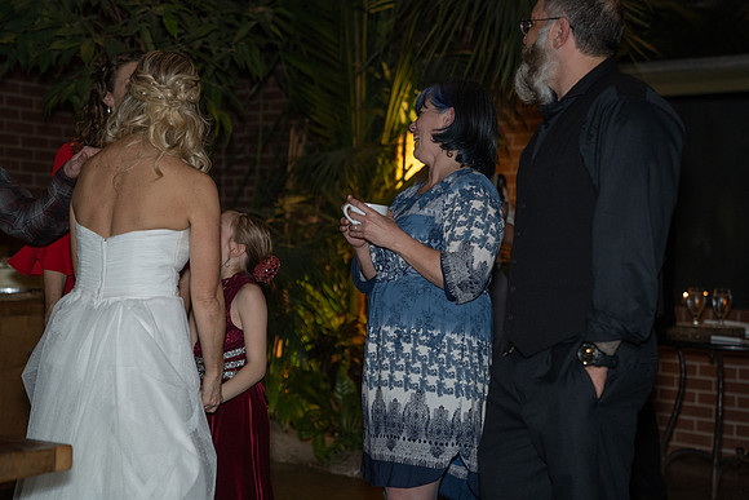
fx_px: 1311
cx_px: 374
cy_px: 250
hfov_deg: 31.9
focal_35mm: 63
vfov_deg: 21.6
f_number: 2.8
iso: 2500
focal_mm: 63
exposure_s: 1/250
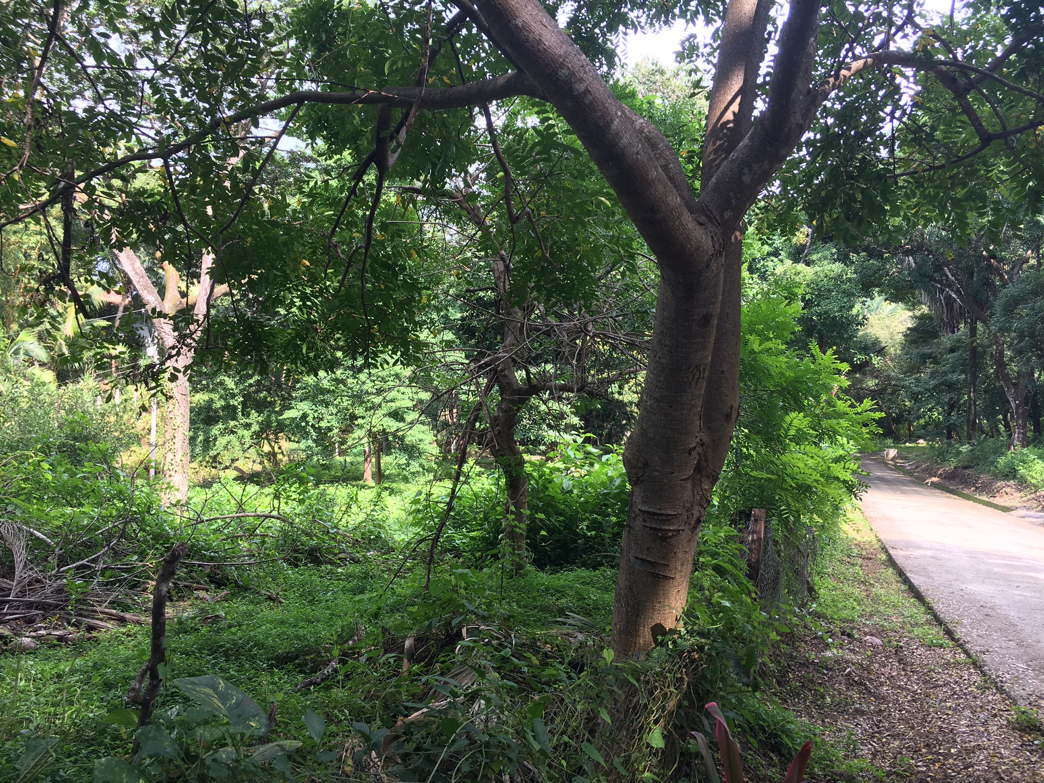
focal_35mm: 29
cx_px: 522
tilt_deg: -2.0
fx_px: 875
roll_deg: -1.0
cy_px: 392
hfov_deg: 61.7
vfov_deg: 48.2
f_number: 2.2
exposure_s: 1/154
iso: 25
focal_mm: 4.15
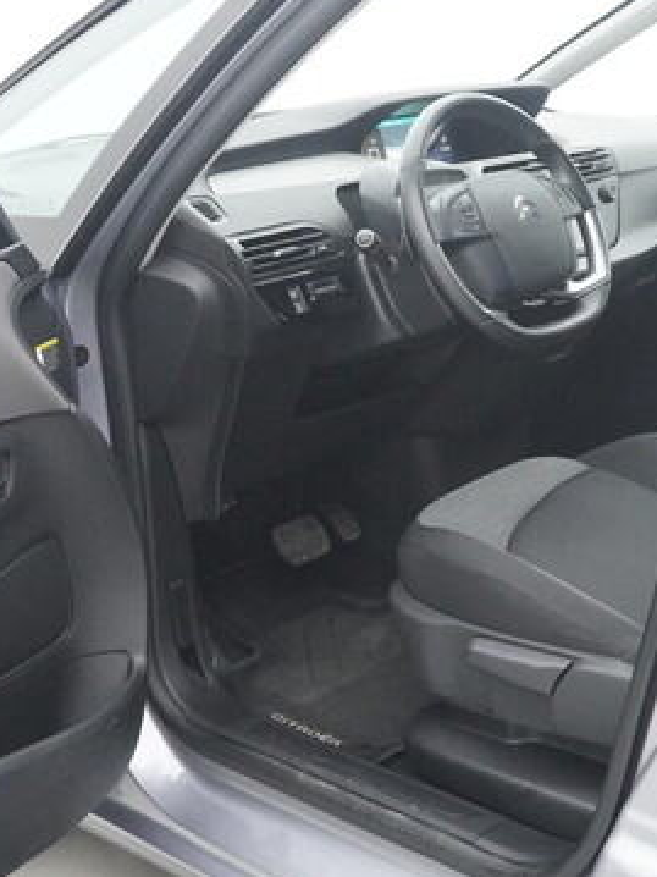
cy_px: 440
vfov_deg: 36.2
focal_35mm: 53
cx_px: 486
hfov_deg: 27.2
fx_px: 1342
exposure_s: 1/320
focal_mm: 24
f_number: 6.3
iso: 6400
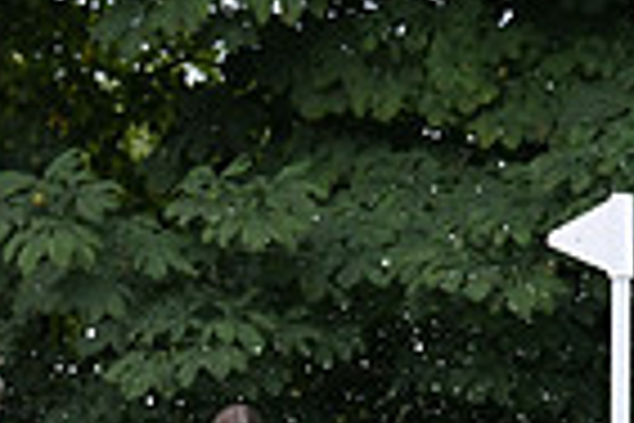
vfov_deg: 3.0
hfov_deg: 4.5
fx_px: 7977
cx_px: 1272
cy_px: 466
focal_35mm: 453
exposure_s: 1/1250
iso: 1100
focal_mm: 110
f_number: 5.6
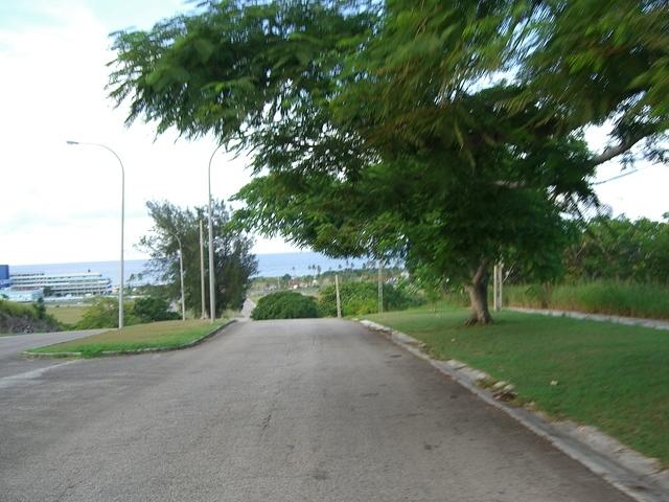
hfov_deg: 49.0
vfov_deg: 37.7
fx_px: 734
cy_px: 251
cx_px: 334
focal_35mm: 38
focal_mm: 7.9
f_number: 2.8
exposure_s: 1/125
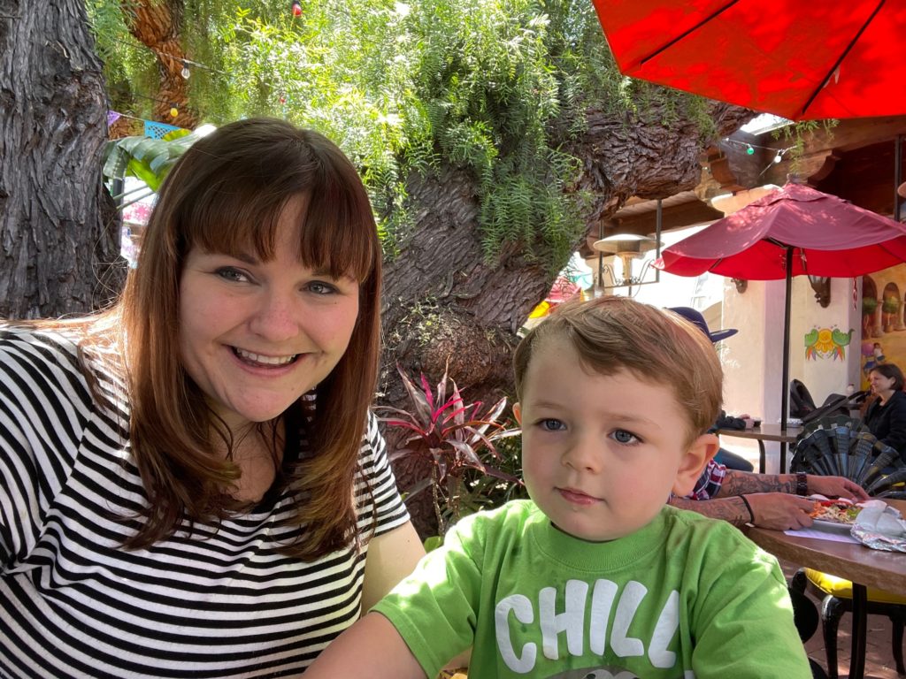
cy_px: 340
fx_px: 602
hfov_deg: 73.9
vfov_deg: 58.9
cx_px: 453
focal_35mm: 23
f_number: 2.2
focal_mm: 2.71
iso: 100
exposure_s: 1/104
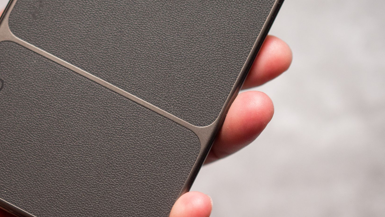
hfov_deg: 24.7
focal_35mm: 85
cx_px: 89
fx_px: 868
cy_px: 165
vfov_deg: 14.2
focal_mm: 25
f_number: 1.8
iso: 640
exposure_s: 1/60
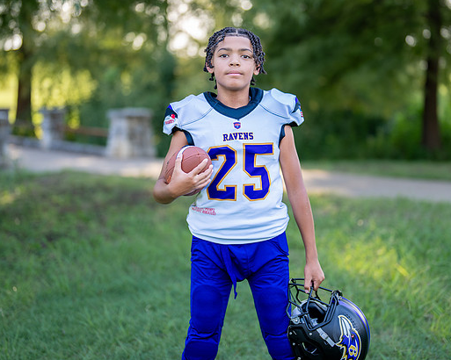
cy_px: 152
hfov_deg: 27.5
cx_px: 246
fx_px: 921
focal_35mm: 69
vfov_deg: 22.1
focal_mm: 50
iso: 100
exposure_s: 1/800
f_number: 1.2
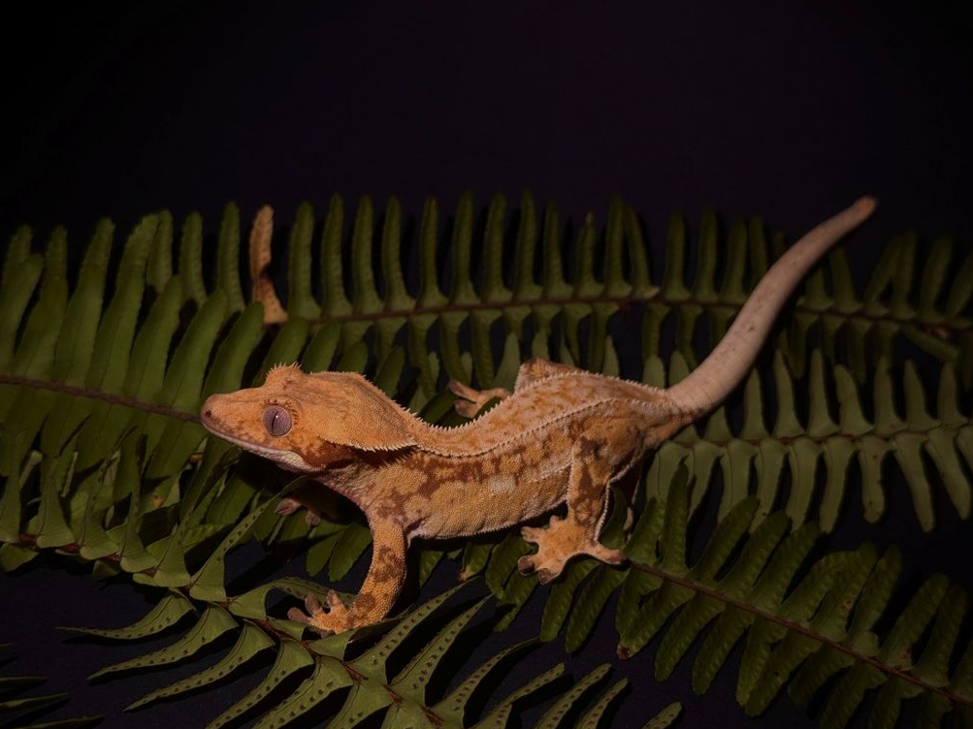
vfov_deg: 29.7
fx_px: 1377
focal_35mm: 49
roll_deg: +4.3
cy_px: 362
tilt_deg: -38.2
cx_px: 478
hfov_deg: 38.9
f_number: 1.78
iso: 64
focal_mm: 6.76
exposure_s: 1/527
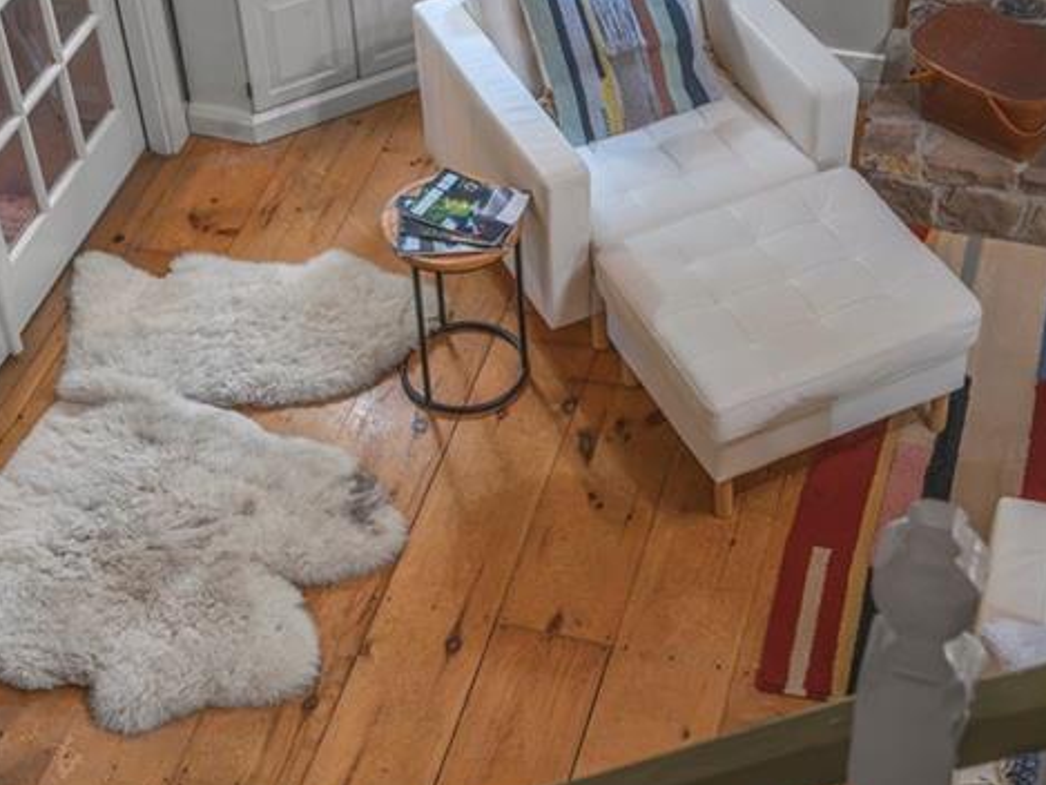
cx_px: 517
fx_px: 1904
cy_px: 112
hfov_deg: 30.7
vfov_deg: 22.8
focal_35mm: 63
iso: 5600
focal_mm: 30
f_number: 4
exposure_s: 1/60
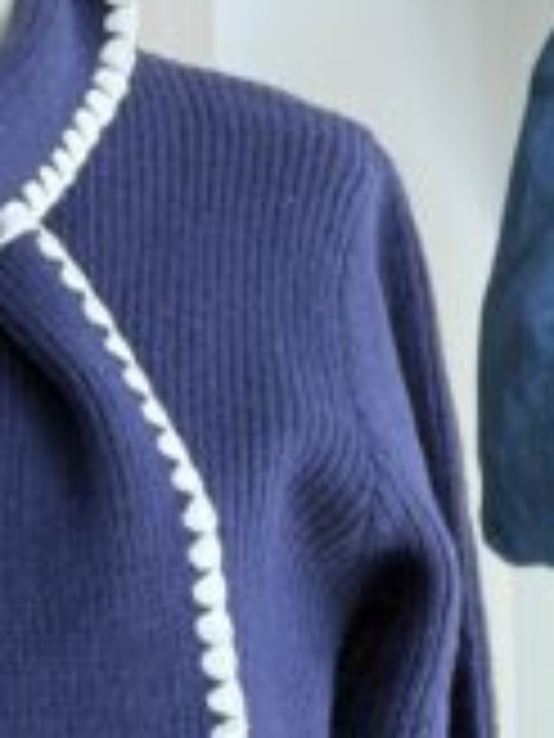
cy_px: 706
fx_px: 6231
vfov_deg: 6.8
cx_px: -81
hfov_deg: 5.1
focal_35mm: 292
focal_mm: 15.66
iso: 250
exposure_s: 1/99
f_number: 2.8
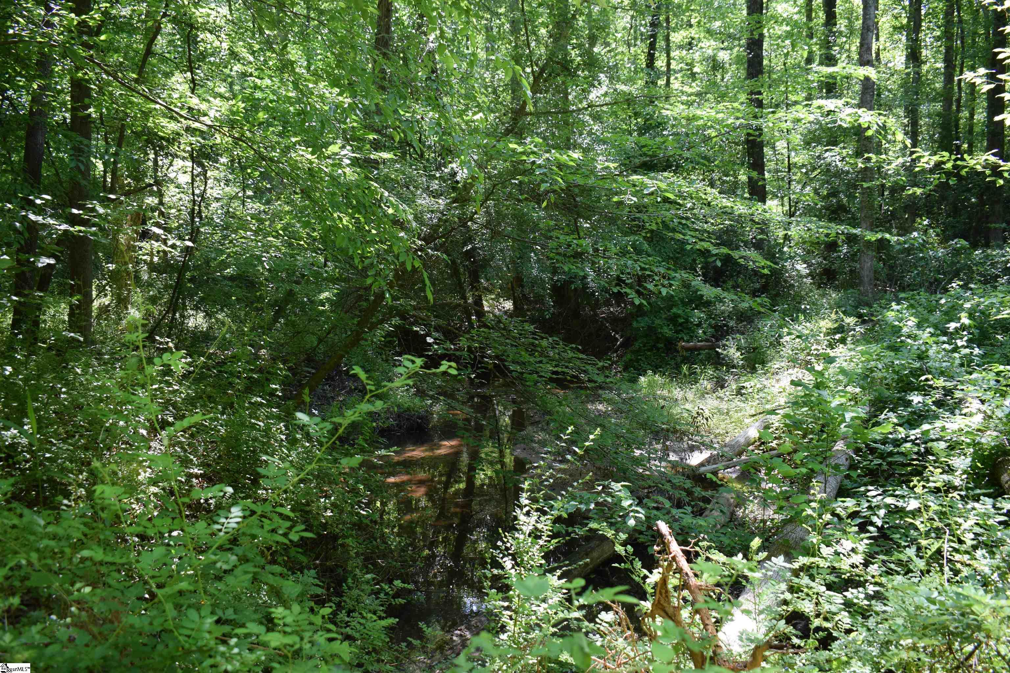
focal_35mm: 32
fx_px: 884
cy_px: 336
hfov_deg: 59.5
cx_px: 505
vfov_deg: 41.7
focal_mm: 21
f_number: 5.6
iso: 400
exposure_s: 1/125
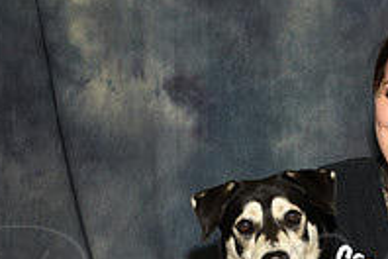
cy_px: 313
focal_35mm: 91
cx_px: 366
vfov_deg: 14.5
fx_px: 981
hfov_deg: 21.7
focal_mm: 31
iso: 200
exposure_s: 1/60
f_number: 5
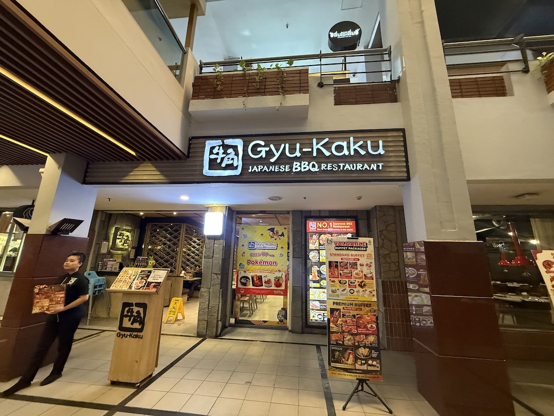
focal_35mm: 14
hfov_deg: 102.1
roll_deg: -2.2
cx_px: 277
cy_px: 208
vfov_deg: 85.7
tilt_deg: +13.8
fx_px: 224
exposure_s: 1/50
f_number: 2.2
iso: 500
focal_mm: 2.22
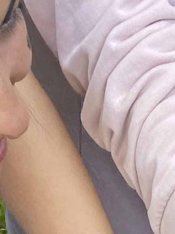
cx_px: 354
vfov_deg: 7.7
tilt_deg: -65.1
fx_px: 1315
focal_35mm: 195
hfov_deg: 7.3
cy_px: 864
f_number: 1.8
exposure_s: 1/259
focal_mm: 4.25
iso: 32
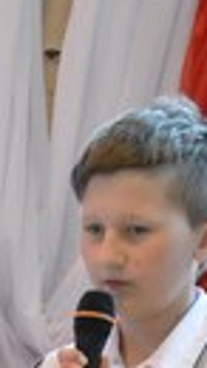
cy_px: 650
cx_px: -227
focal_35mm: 1015
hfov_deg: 1.2
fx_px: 9919
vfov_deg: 2.1
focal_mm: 105
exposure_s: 1/100
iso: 3600
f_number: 5.6
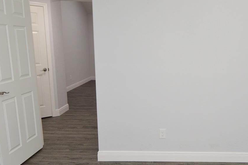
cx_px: 161
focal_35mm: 34
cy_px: 112
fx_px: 234
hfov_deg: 54.9
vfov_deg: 38.3
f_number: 4
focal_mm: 12
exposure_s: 1/60
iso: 450
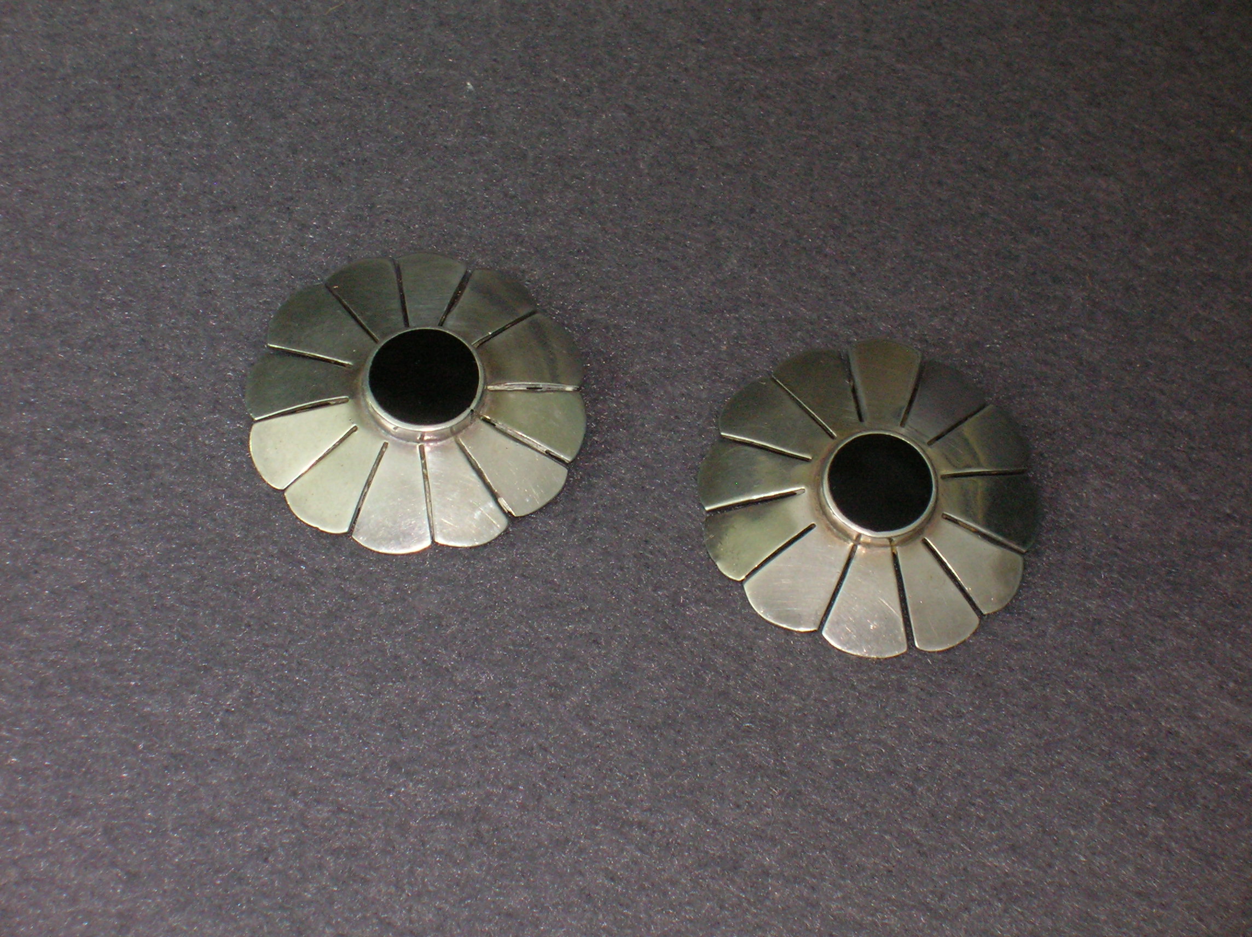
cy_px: 468
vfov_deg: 14.9
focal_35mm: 99
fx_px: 3578
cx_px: 626
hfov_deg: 19.8
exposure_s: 1/60.1
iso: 164
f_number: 4.8
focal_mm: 16.4
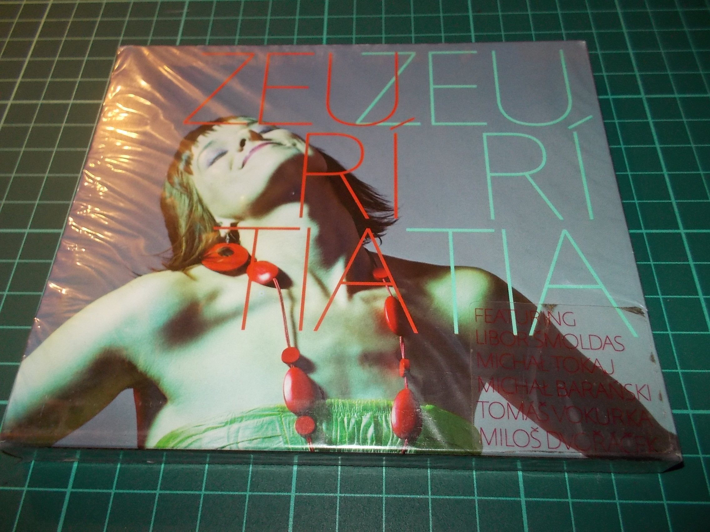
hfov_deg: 61.7
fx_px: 595
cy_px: 266
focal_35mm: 29
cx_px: 355
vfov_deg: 48.2
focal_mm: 4.1
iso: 200
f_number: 3.3
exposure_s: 1/30
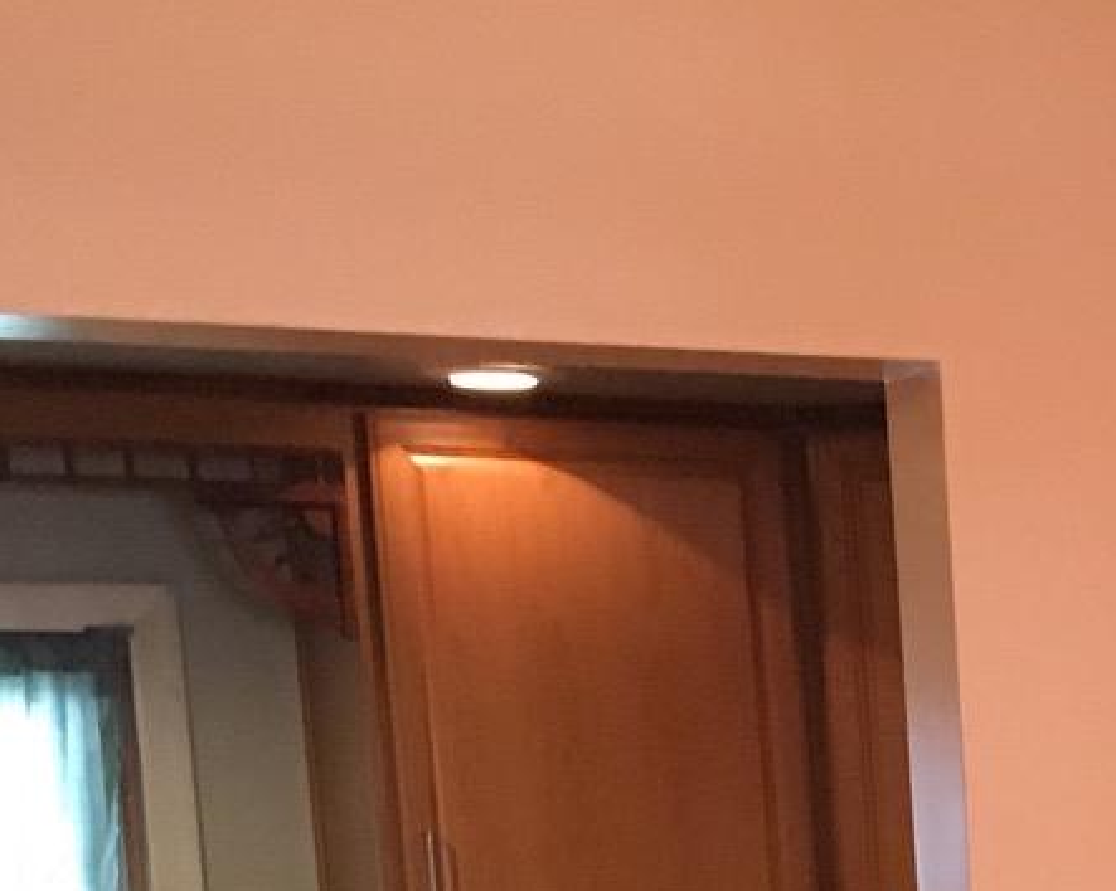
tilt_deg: -8.1
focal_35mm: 131
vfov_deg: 11.0
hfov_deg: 13.5
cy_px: 1628
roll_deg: +2.2
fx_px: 4325
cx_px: 1847
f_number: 2.2
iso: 160
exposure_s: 1/30
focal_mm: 4.15
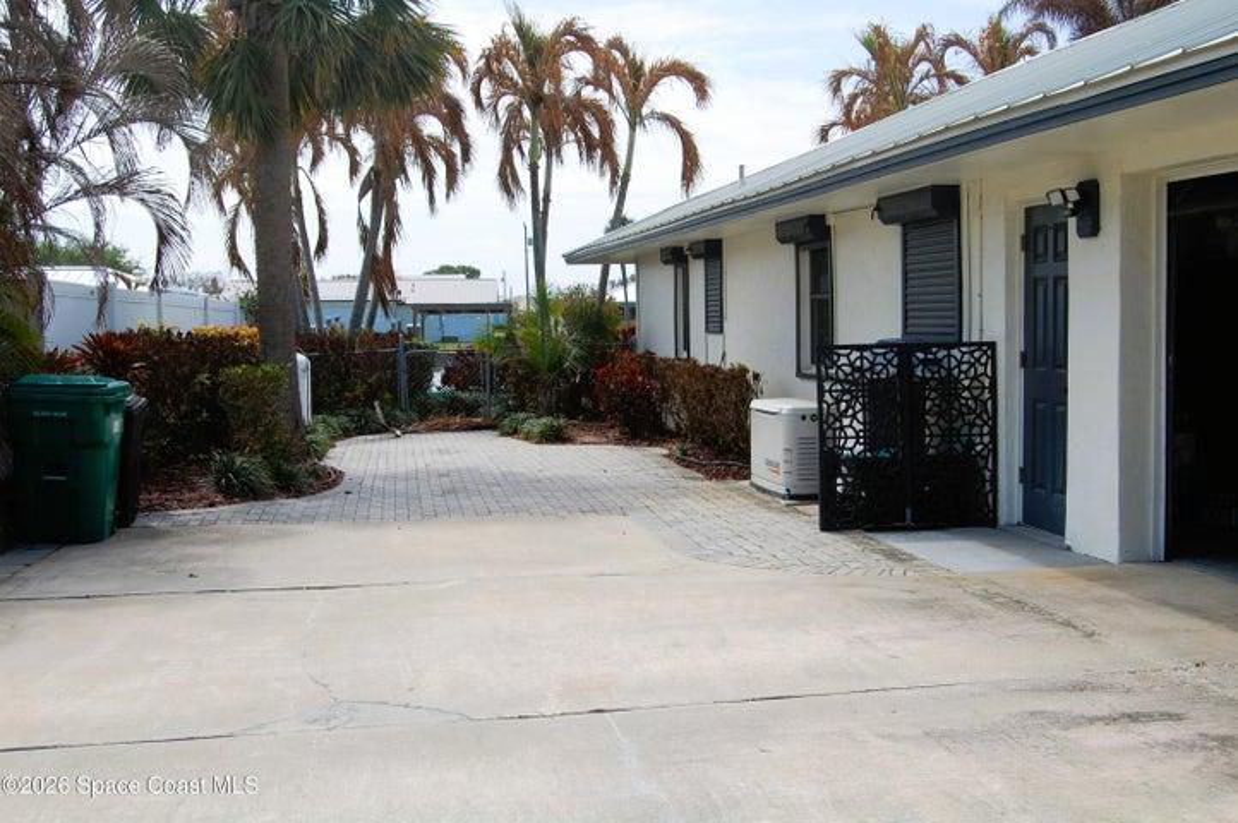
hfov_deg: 43.6
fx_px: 1546
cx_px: 619
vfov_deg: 29.8
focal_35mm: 45
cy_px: 412
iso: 200
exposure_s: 1/400
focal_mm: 30
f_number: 10
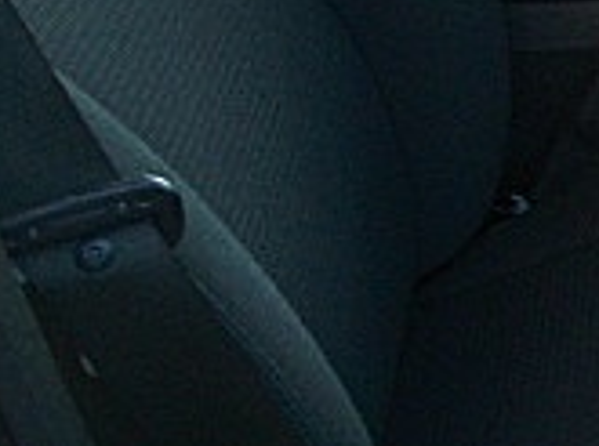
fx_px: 2417
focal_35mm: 140
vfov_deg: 10.5
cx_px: 1093
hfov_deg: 12.8
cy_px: 36
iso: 400
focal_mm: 6.3
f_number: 2.8
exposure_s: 1/125
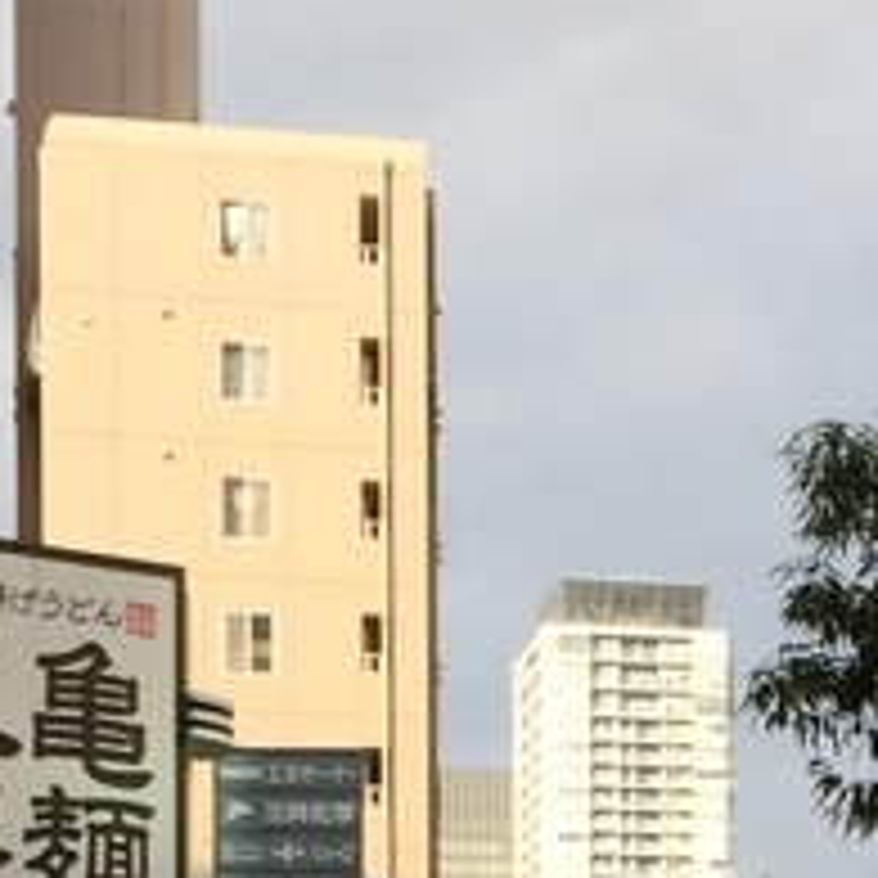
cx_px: 819
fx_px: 4534
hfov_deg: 11.0
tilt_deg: -4.4
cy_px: 1720
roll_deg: +1.6
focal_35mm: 158
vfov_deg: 10.3
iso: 32
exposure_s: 1/892
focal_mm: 4.15
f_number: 2.2
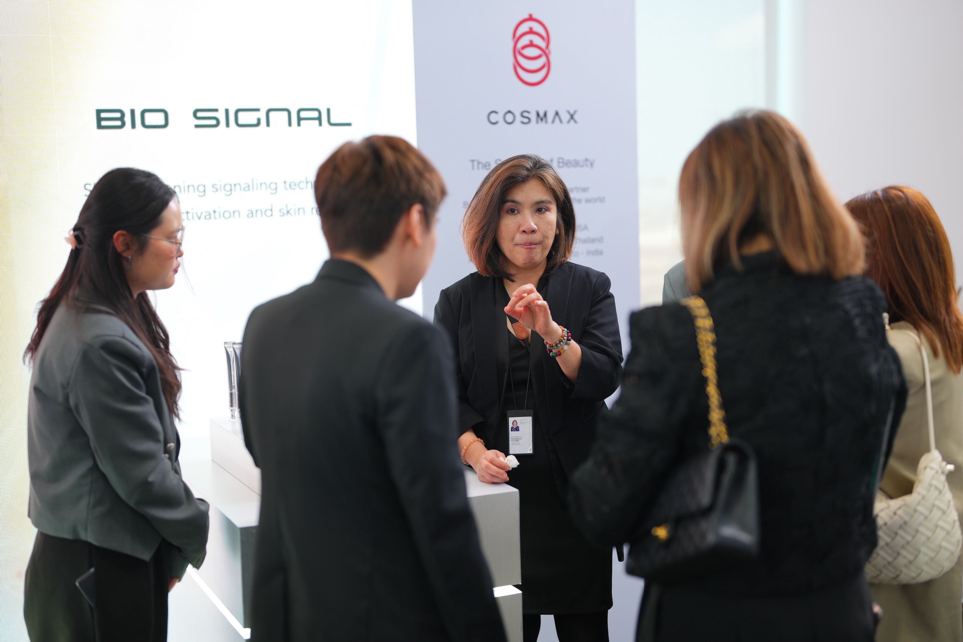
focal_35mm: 50
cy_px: 321
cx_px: 482
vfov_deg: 27.0
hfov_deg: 39.6
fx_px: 1337
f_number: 1.6
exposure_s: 1/160
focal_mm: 50
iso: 160
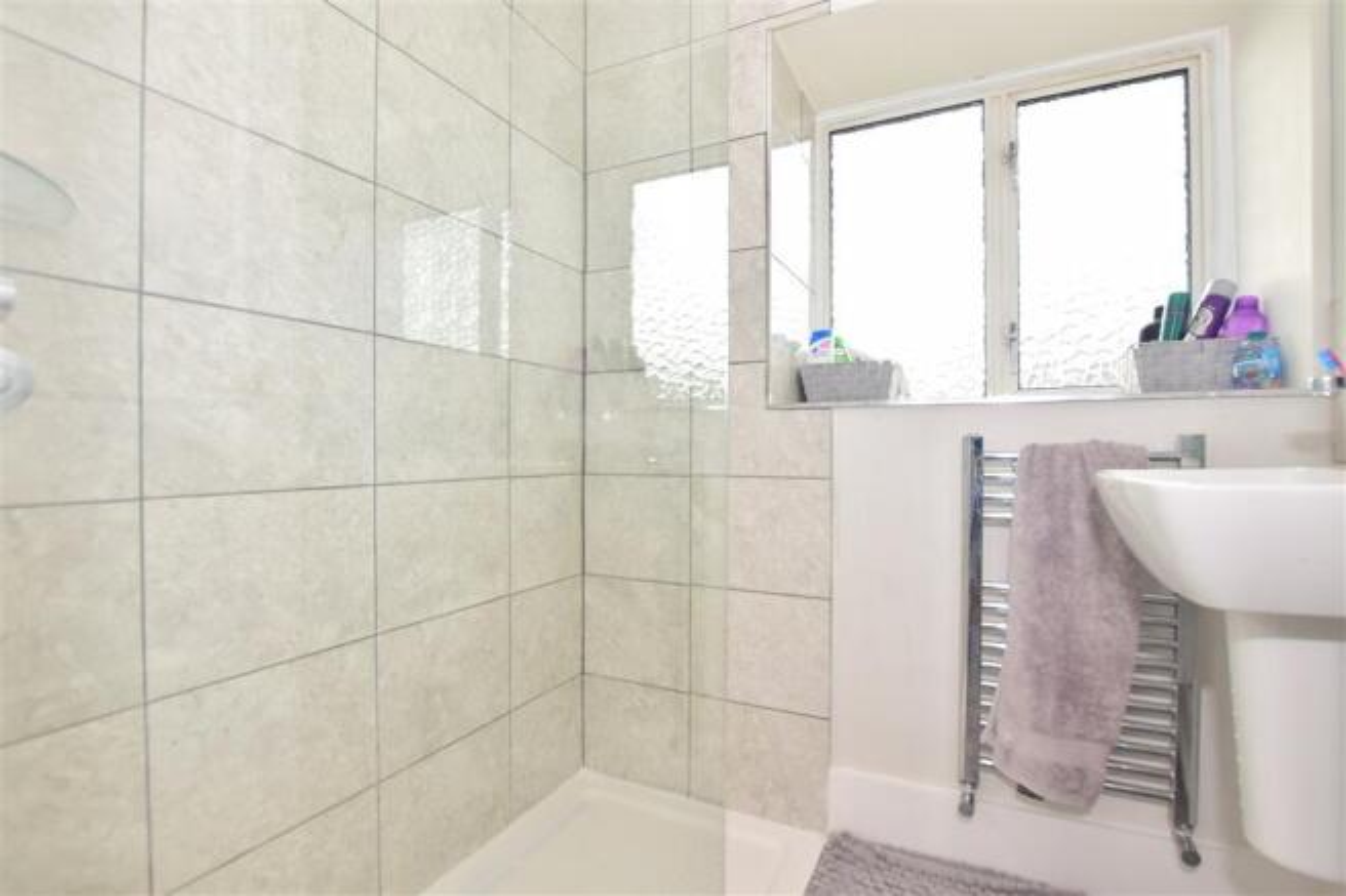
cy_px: 448
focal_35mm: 16
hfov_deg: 95.0
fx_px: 617
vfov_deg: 72.0
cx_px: 673
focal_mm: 11
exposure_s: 1/100
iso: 400
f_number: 6.3
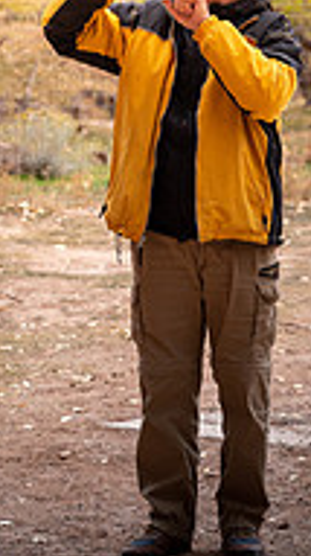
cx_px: 286
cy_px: 108
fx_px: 2544
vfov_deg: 12.4
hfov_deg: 7.0
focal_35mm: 173
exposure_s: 1/800
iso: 400
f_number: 4
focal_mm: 70
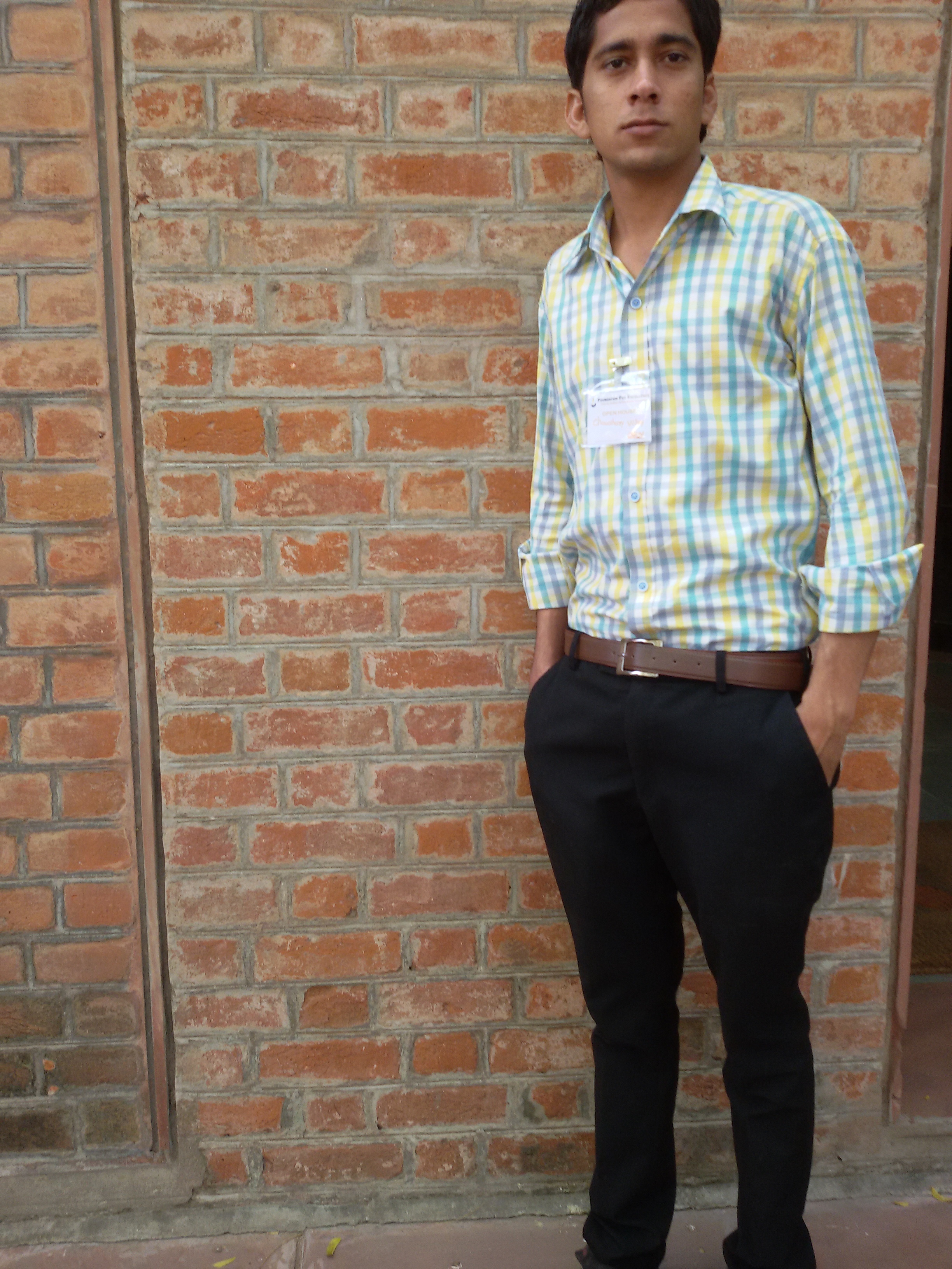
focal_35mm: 31
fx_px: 1137
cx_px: 476
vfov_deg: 58.4
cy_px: 634
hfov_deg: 45.4
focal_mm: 2.93
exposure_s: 1/33
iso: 50
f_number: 2.4
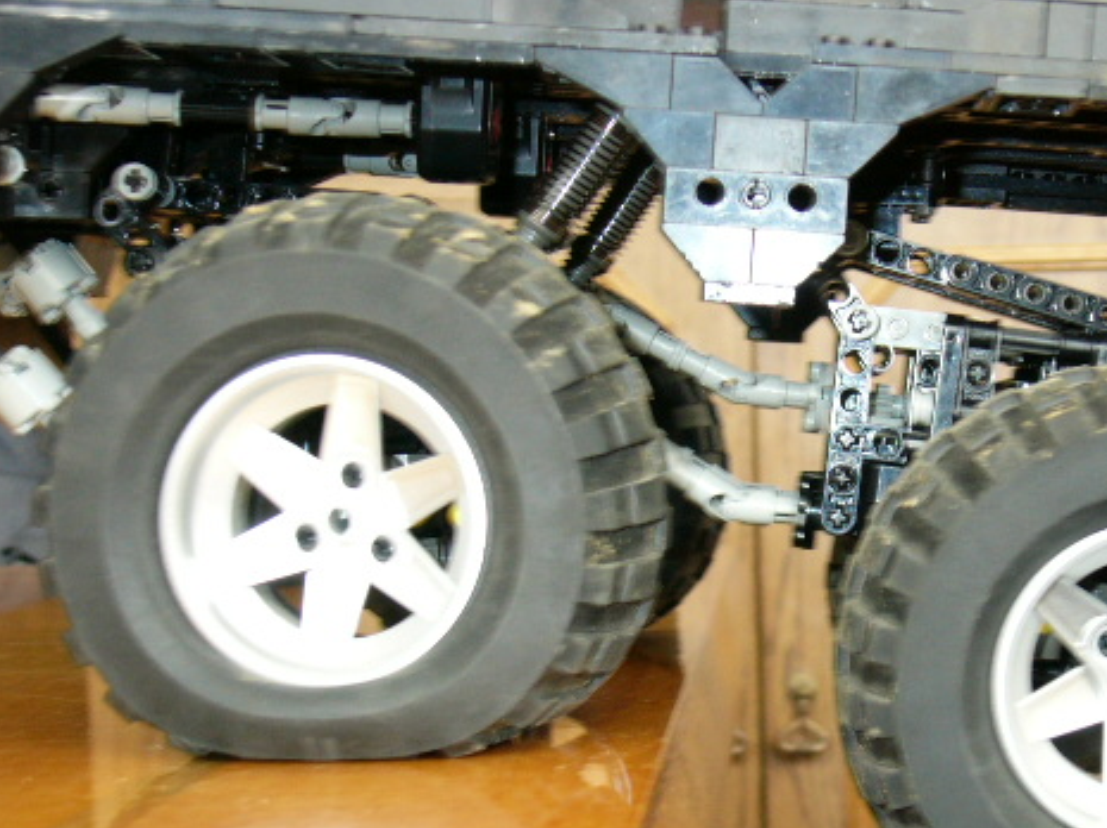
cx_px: 743
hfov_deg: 26.5
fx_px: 2333
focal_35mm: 73
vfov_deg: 20.1
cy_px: 547
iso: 200
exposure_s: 1/5
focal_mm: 8.8
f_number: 3.4
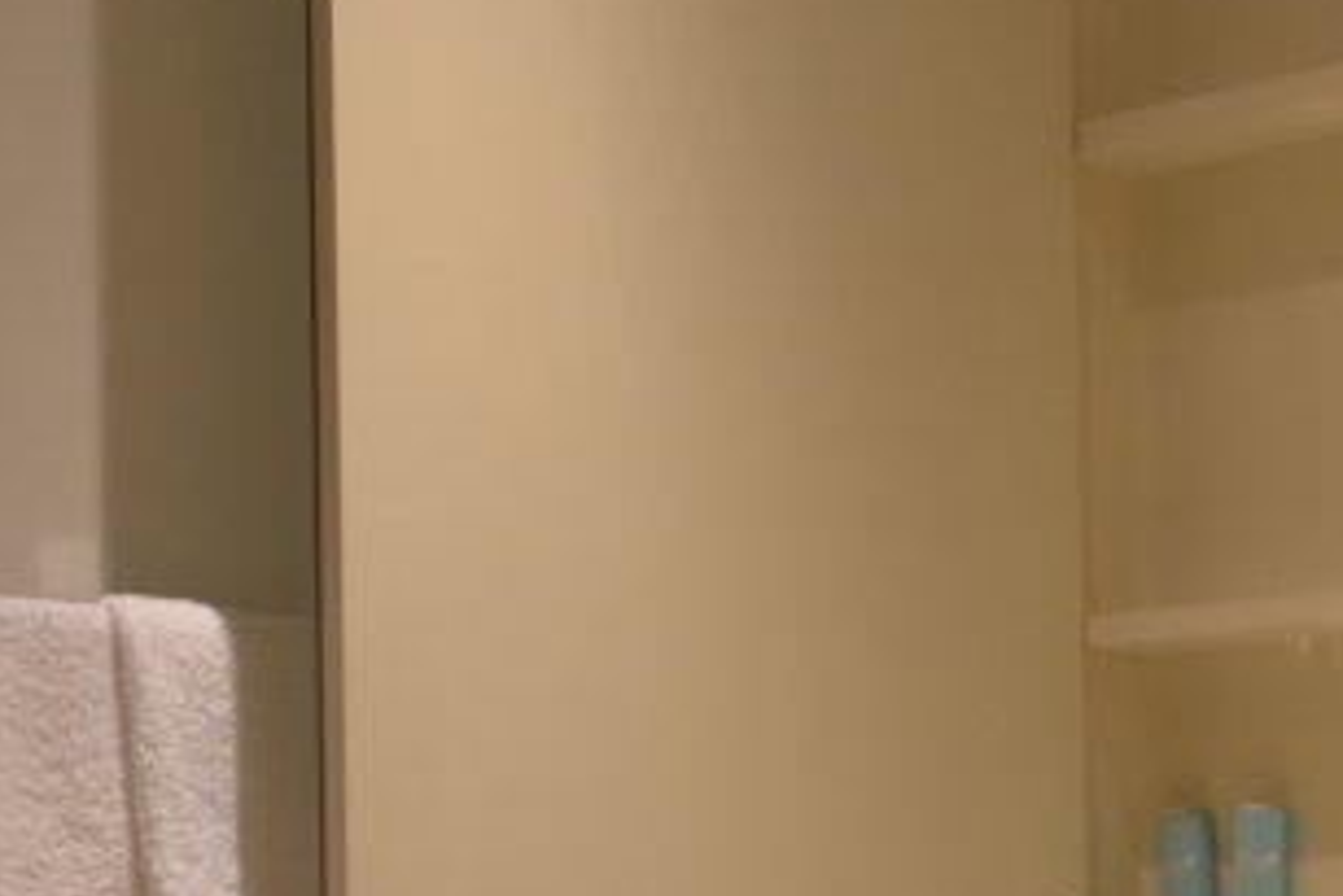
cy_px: 1042
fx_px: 3359
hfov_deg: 22.1
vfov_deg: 14.8
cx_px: 1181
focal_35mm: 90
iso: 400
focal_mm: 18
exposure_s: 1/60
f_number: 4
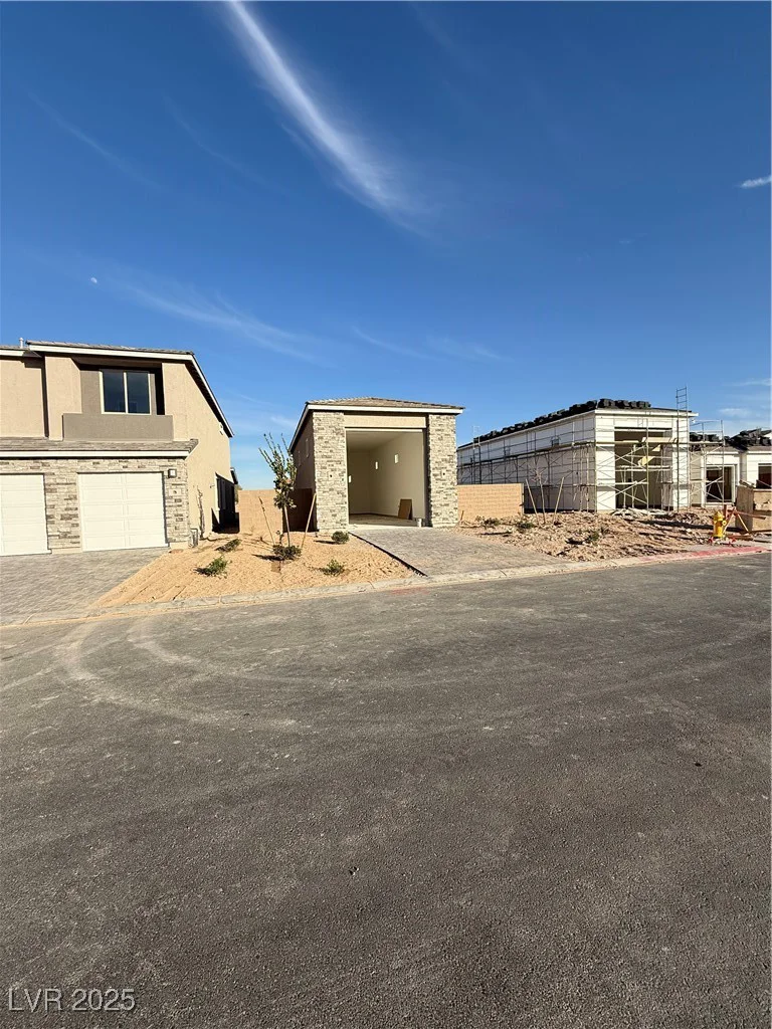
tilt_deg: -1.3
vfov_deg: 102.1
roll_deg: +1.2
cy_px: 514
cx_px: 386
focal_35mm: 14
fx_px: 416
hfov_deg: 85.7
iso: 50
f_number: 2.2
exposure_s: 1/2506
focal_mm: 2.22
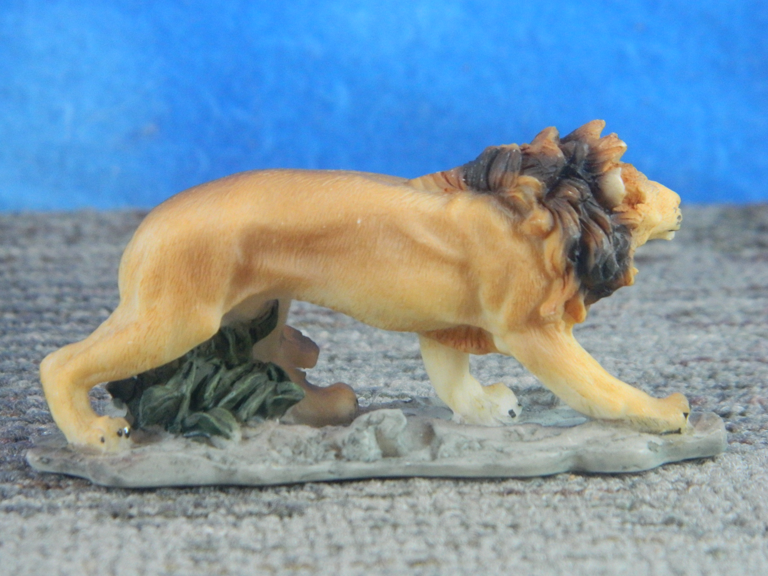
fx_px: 3328
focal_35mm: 150
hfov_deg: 13.2
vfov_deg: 9.9
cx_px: 384
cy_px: 288
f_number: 4.9
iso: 400
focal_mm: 27
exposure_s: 1/13
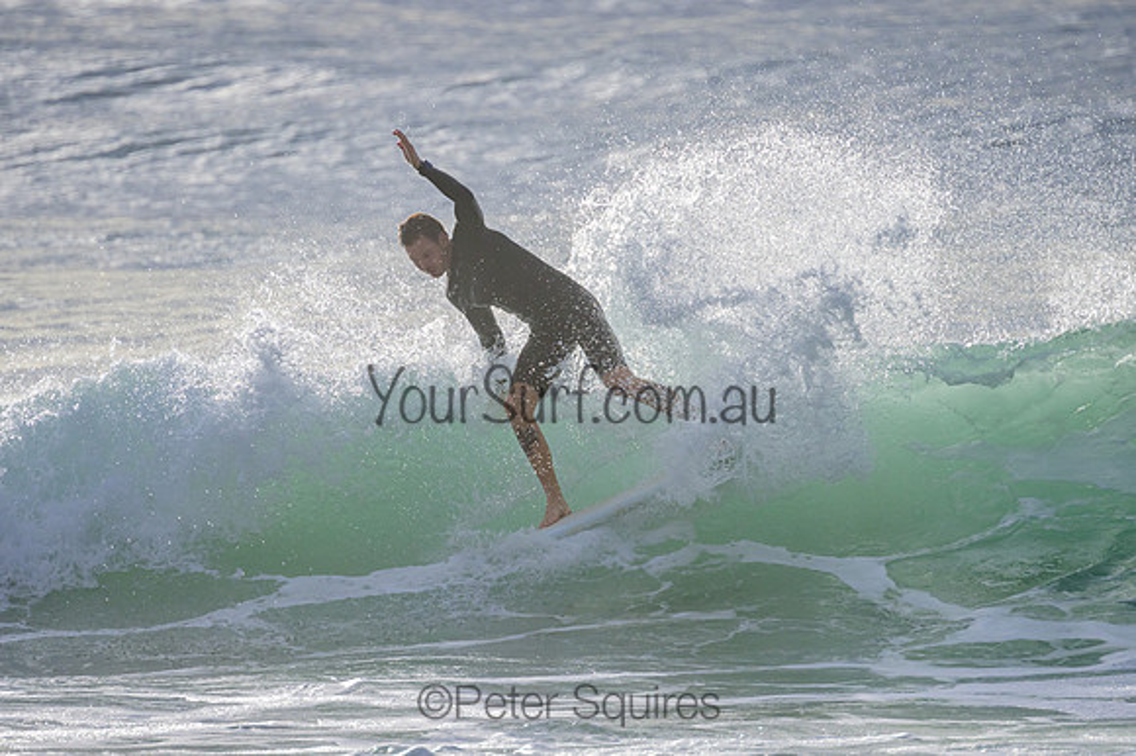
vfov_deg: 2.3
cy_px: 378
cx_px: 568
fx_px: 18922
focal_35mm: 600
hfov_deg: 3.4
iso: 180
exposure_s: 1/2500
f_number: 5.6
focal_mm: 400
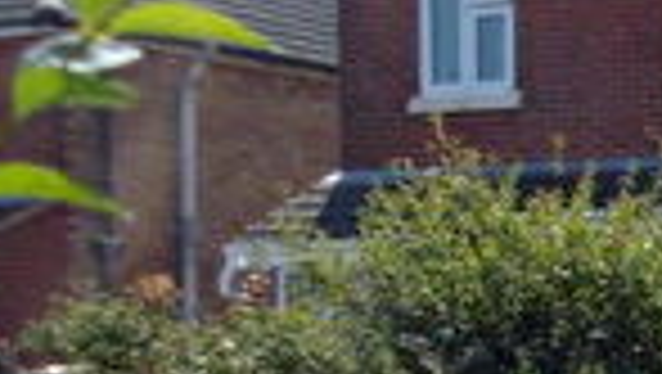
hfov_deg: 15.8
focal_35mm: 114
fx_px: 2003
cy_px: 385
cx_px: 1211
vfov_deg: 10.6
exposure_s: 1/125
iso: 100
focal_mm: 4
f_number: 8.6
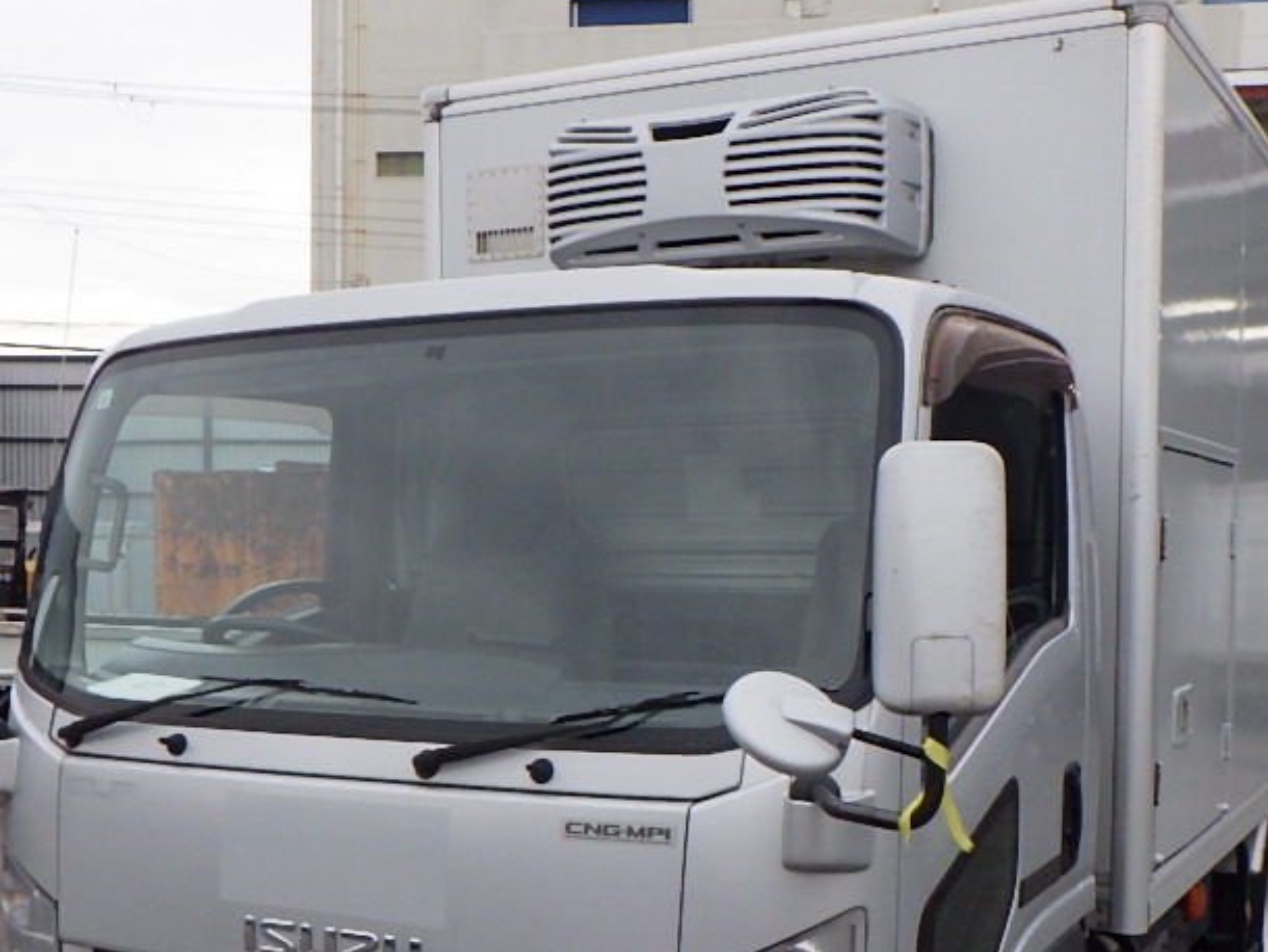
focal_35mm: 47
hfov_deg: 40.4
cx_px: 632
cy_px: 676
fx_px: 1722
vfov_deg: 30.5
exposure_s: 1/160
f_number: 4.2
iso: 250
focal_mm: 5
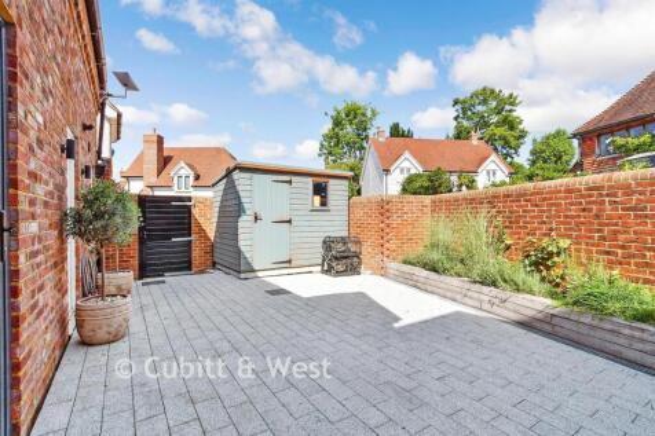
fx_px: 291
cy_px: 218
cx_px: 328
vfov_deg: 73.7
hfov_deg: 96.8
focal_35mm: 16
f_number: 8
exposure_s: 1/320
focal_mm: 11
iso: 200
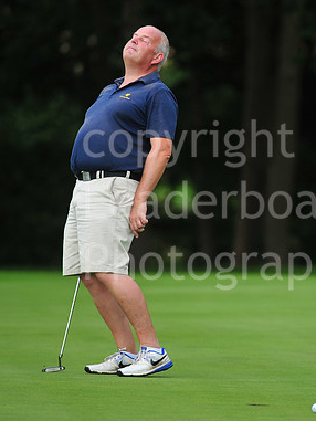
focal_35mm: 438
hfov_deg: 3.4
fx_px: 5328
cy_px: 210
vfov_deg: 4.5
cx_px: 227
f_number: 5
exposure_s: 1/2000
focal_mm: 300
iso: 320
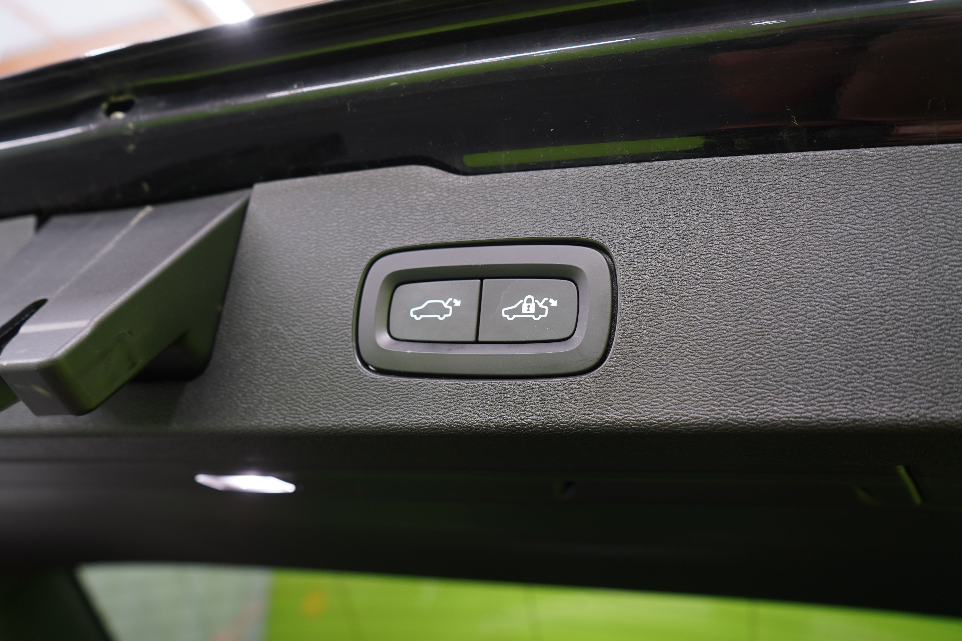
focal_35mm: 28
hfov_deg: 65.5
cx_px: 481
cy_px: 320
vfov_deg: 46.4
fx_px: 748
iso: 500
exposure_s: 1/13
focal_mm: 28
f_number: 5
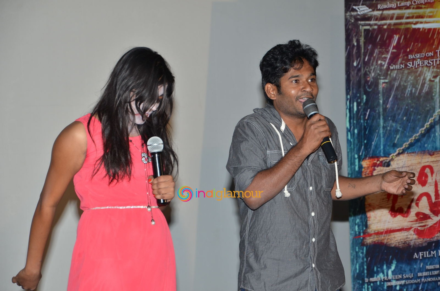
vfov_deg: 9.9
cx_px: 220
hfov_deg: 14.9
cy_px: 146
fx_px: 1683
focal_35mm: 138
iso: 500
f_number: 5.6
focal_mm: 92
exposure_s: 1/125
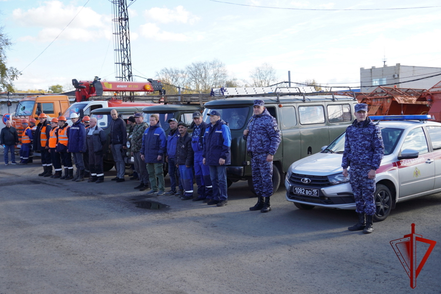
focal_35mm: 44
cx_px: 220
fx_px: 533
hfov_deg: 45.0
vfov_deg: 30.8
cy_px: 147
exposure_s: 1/160
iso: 100
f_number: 5
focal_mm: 29
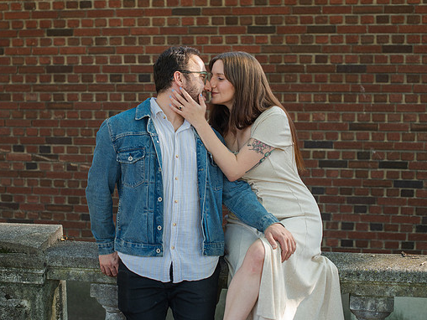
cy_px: 147
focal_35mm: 60
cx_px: 184
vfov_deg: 24.4
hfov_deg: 32.1
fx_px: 740
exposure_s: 1/400
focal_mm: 50
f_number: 3.2
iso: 640
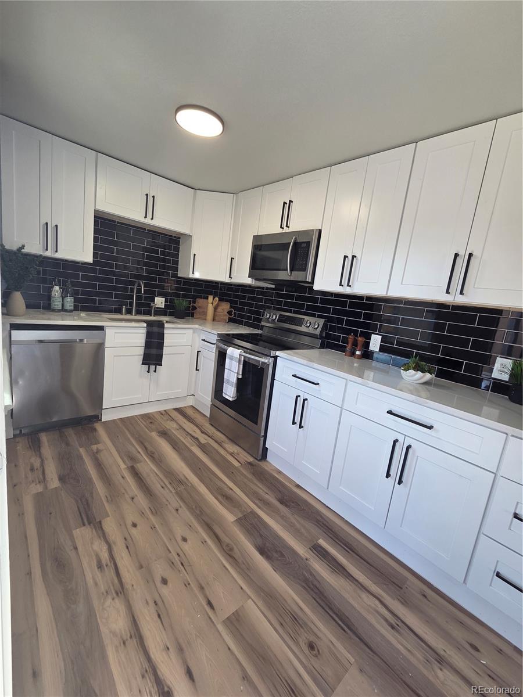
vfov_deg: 106.2
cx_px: 262
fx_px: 262
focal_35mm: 13
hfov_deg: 89.9
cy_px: 348
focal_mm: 2.2
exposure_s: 1/120
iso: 125
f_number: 2.2
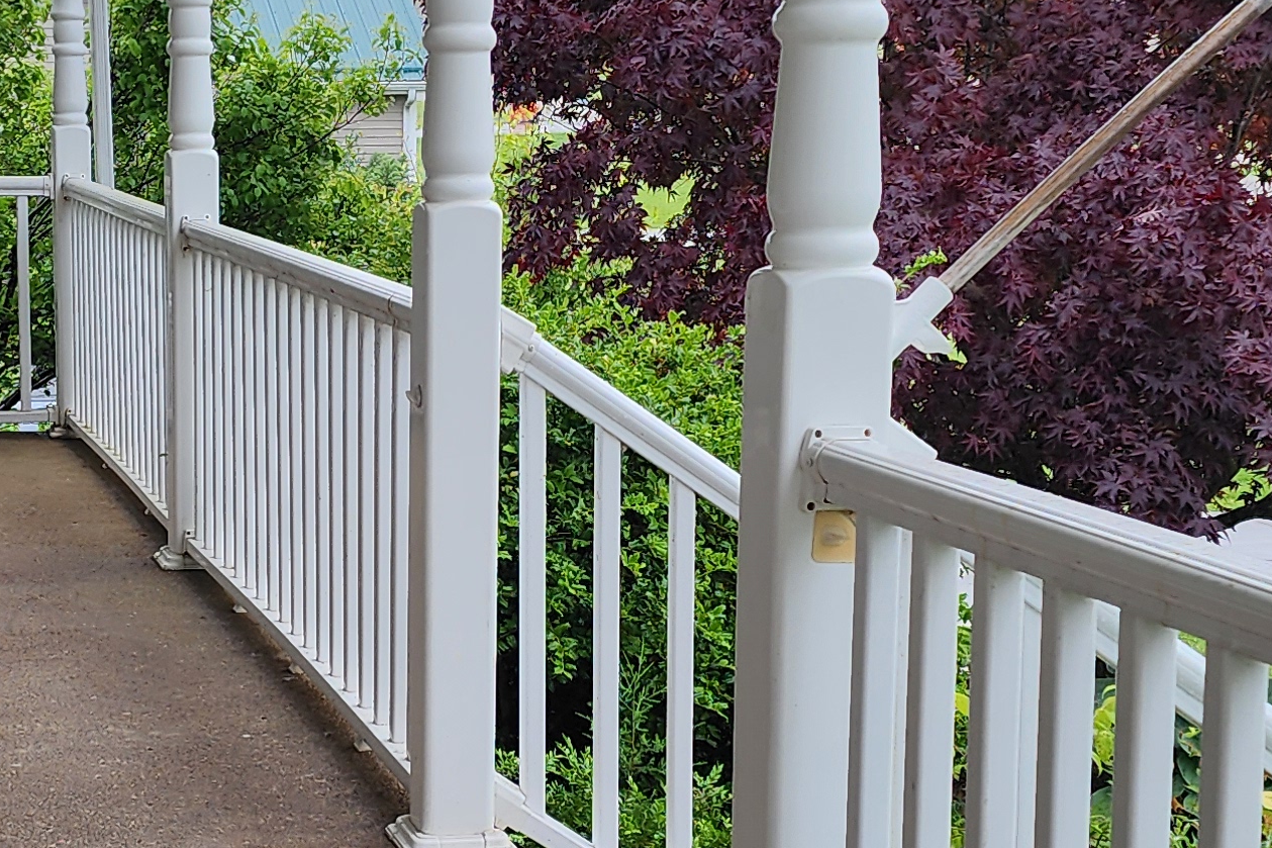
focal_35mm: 76
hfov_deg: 26.3
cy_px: 537
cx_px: 330
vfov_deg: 17.9
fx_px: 2685
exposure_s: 1/180
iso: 40
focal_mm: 6.4
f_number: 1.8
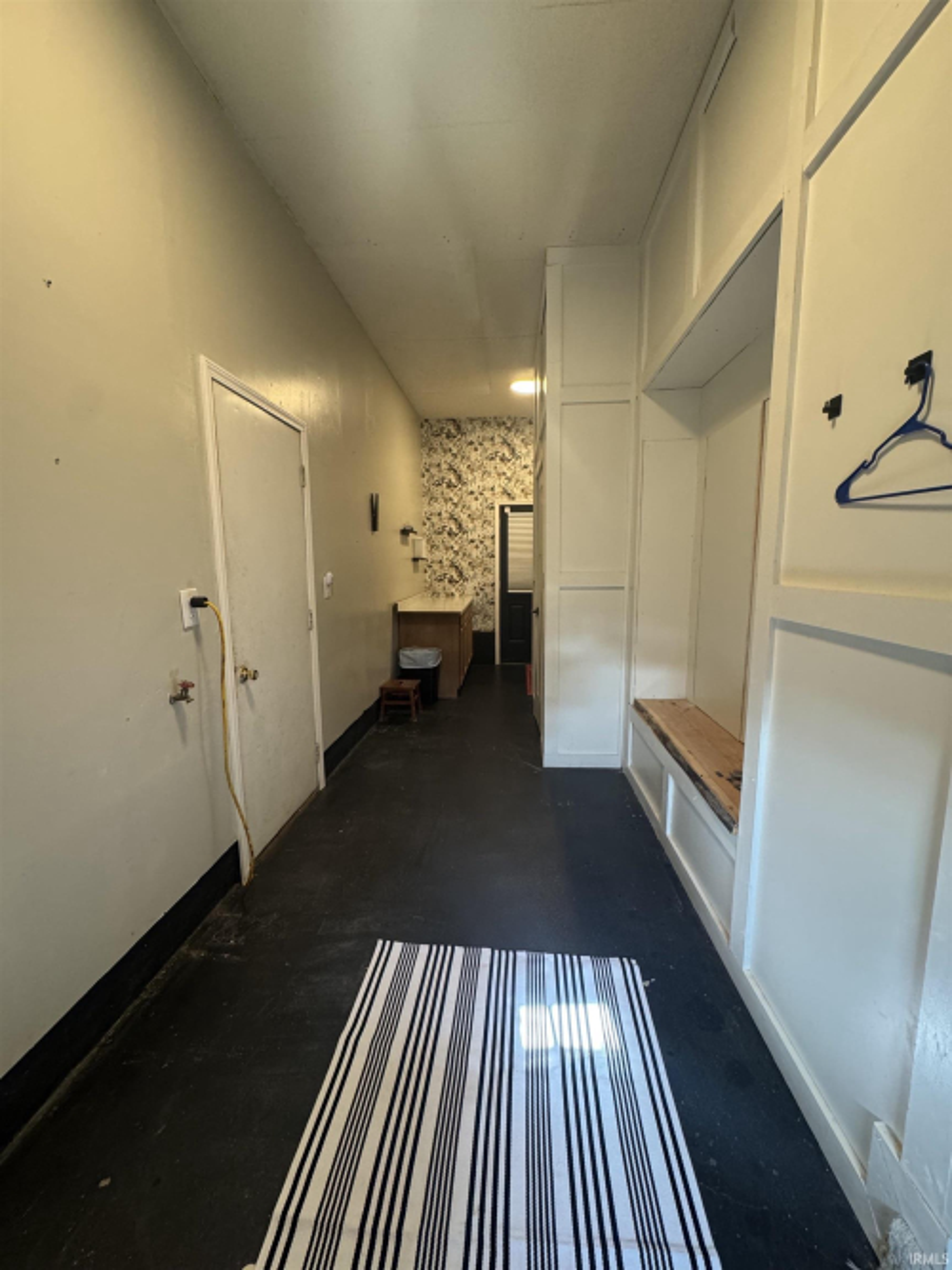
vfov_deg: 102.1
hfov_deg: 85.7
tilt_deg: -8.3
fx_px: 514
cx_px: 476
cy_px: 635
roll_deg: +1.2
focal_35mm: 14
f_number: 2.2
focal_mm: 2.22
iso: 400
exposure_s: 1/60
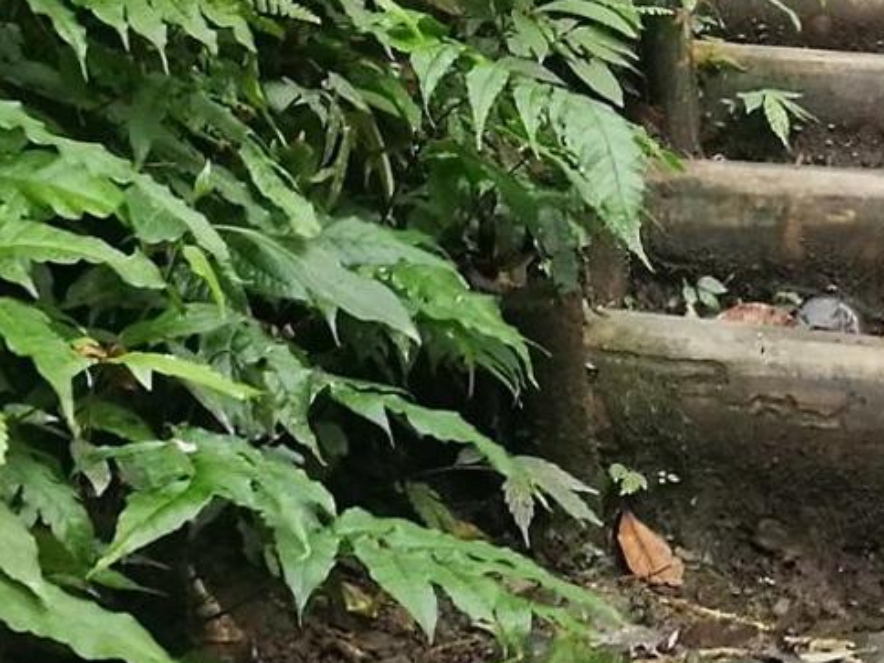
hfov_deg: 15.2
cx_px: 977
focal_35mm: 126
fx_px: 3218
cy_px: -418
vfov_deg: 11.2
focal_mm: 4.5
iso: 200
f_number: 2.2
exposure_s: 1/40
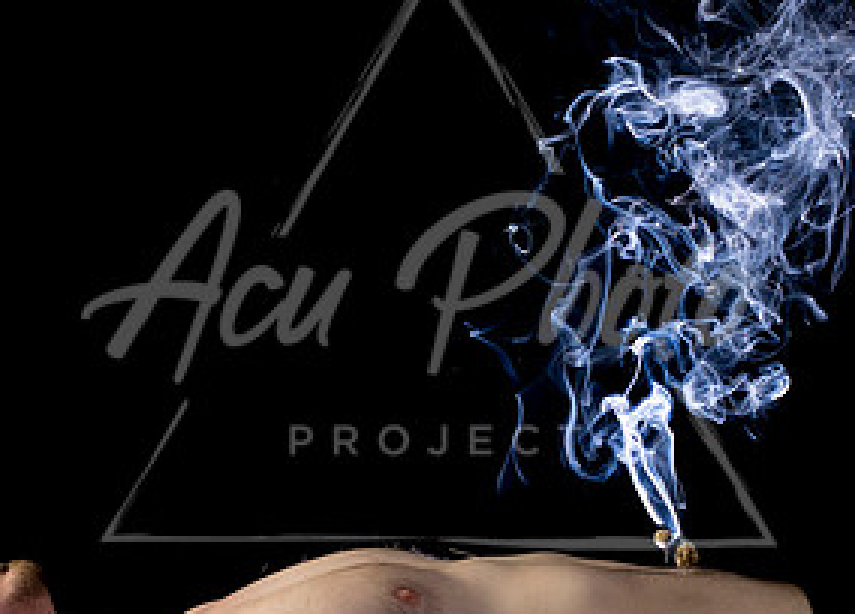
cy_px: 349
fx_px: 3260
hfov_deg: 14.9
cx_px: 344
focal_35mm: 134
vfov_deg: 10.8
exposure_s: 1/200
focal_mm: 50
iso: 800
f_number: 5
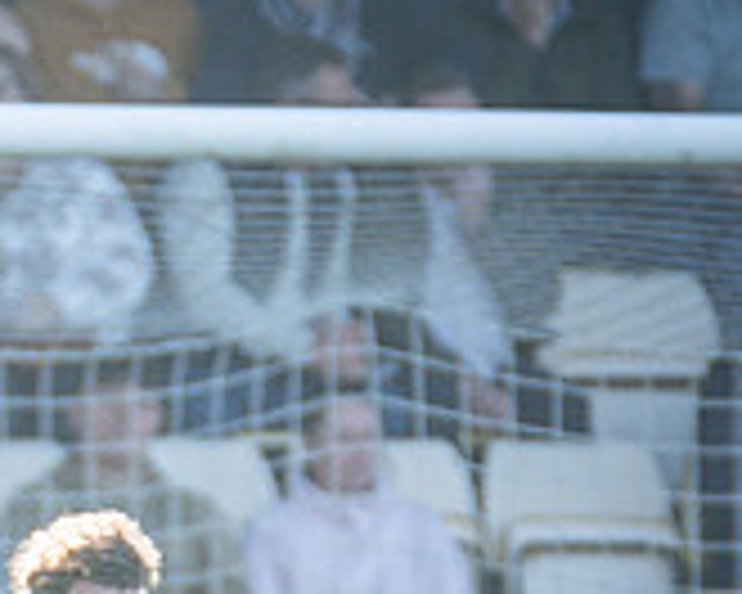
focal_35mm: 1993
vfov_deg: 0.8
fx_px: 43767
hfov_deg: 1.0
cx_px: -573
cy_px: 602
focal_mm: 310
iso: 400
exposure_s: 1/800
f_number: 4
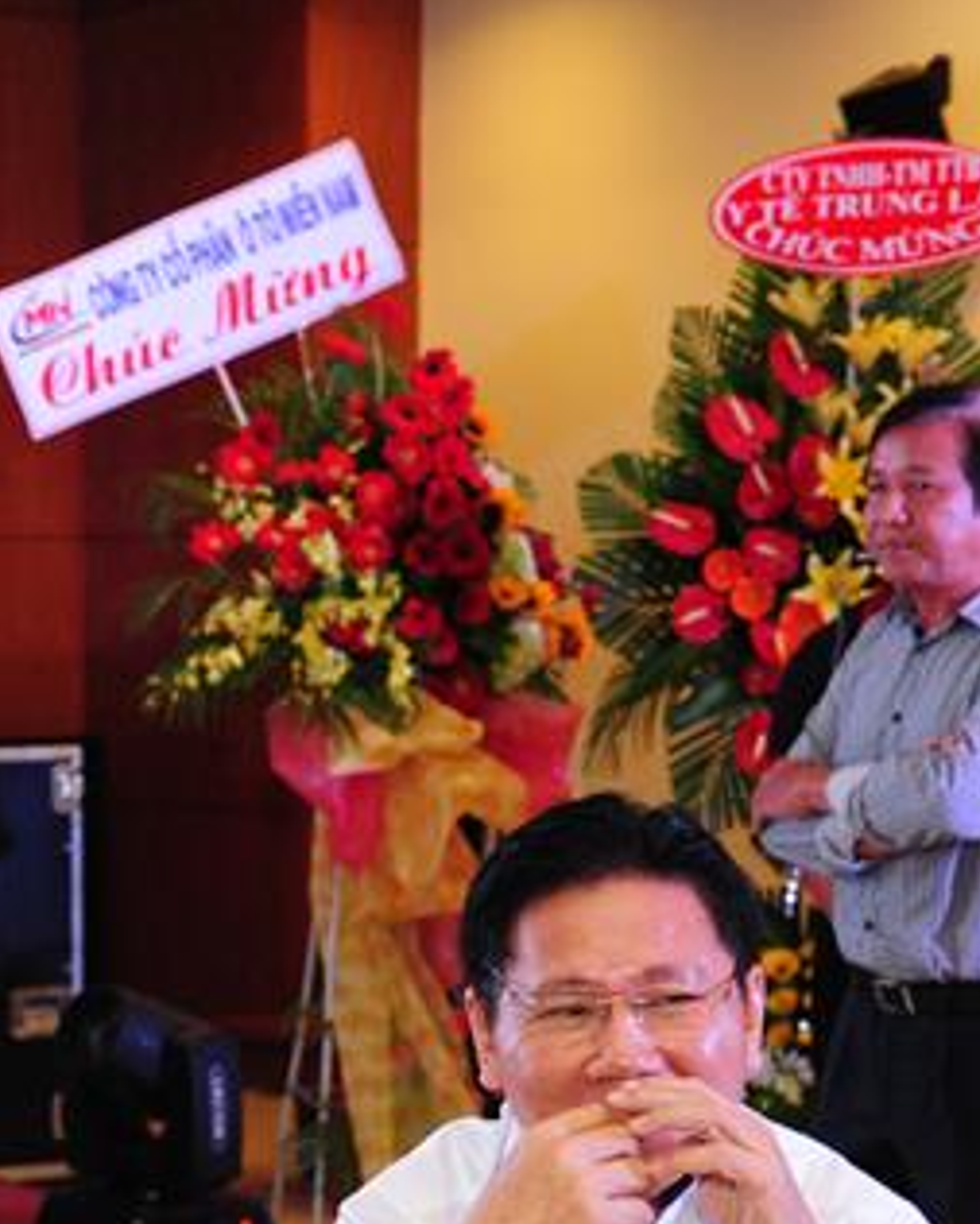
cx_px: -256
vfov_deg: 16.8
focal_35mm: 114
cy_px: 899
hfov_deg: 13.1
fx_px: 4131
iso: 2500
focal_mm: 48
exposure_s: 1/125
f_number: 5
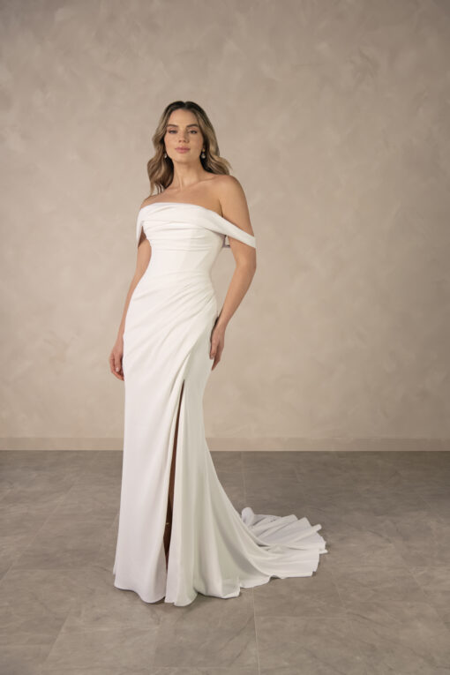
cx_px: 225
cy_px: 338
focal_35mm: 38
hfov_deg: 35.1
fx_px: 712
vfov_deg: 50.7
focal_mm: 38
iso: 1600
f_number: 6.3
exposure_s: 1/200
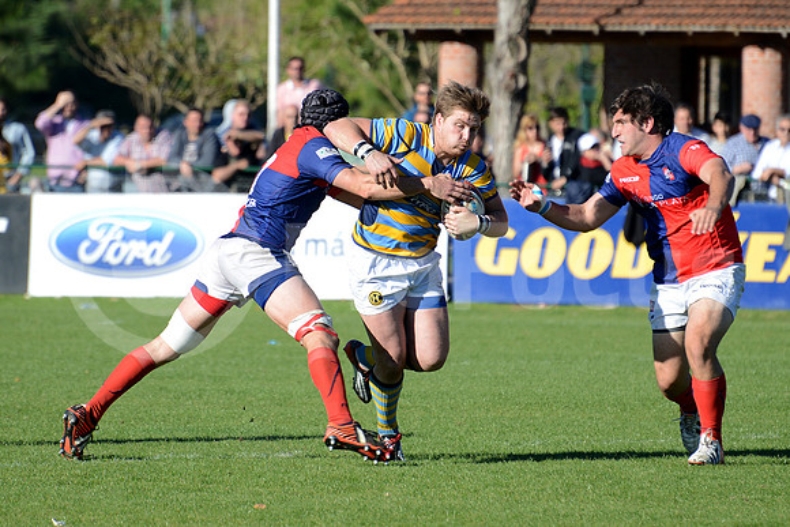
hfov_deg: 6.9
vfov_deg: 4.6
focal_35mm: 300
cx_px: 395
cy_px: 264
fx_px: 6585
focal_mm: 300
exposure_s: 1/800
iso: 320
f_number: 5.6
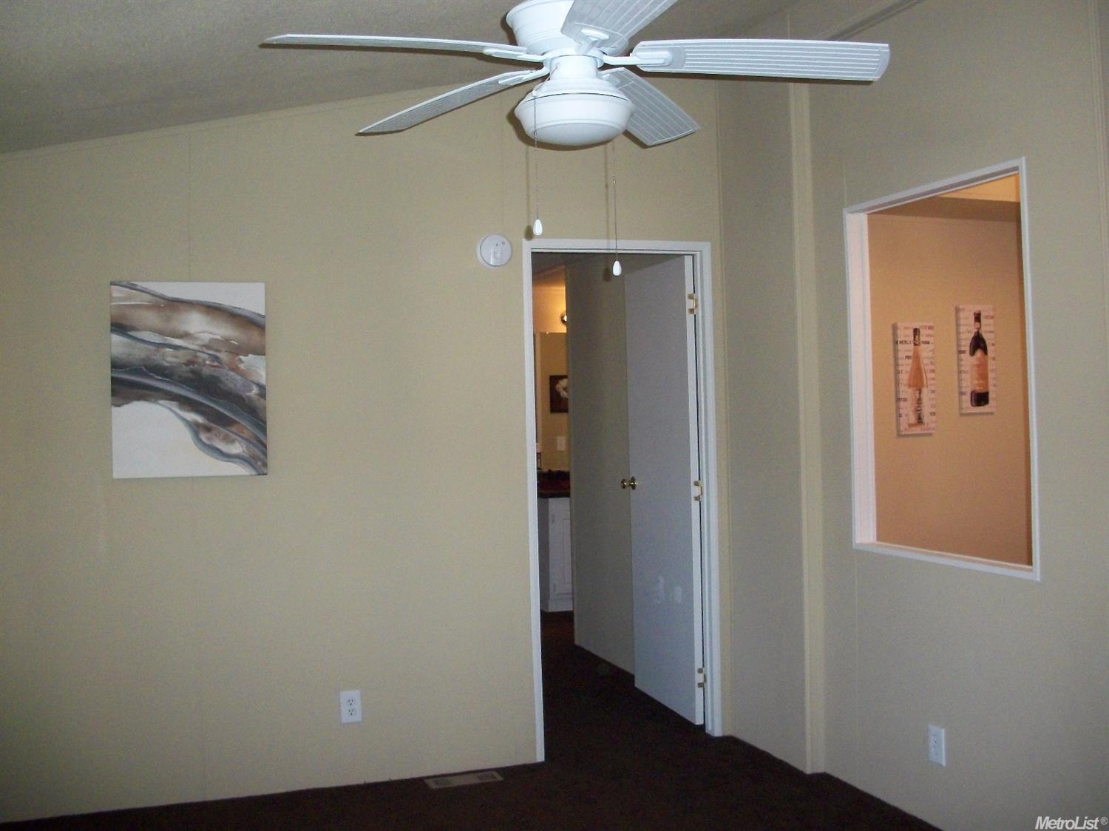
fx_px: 1121
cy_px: 416
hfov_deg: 52.6
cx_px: 554
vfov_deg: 40.7
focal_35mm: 35
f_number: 3.1
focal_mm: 6.3
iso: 400
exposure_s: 1/125
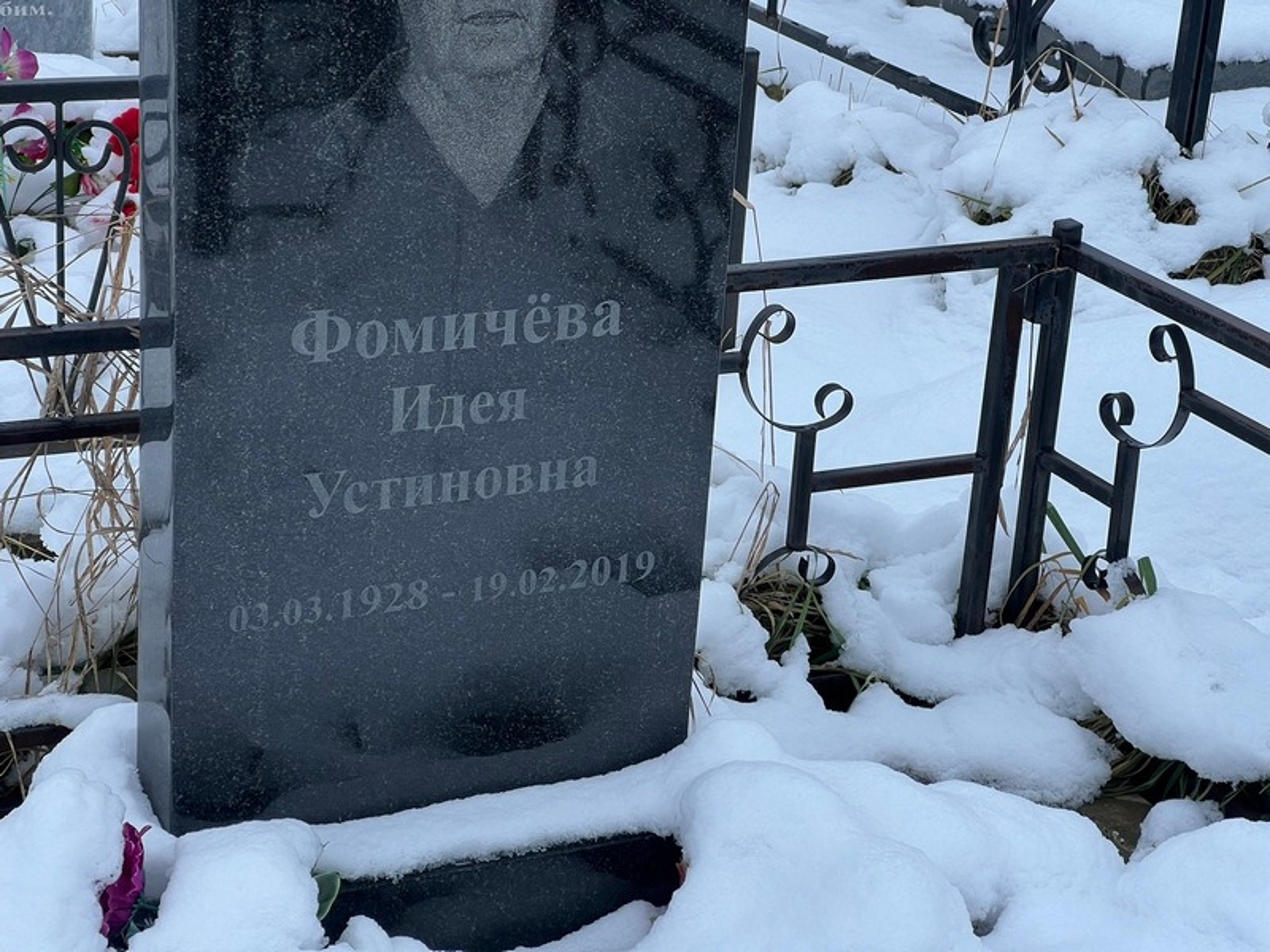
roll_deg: -3.4
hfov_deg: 25.3
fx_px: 2825
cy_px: 476
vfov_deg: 19.1
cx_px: 635
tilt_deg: -21.3
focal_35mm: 77
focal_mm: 9
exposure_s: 1/111
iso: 32
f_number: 2.8
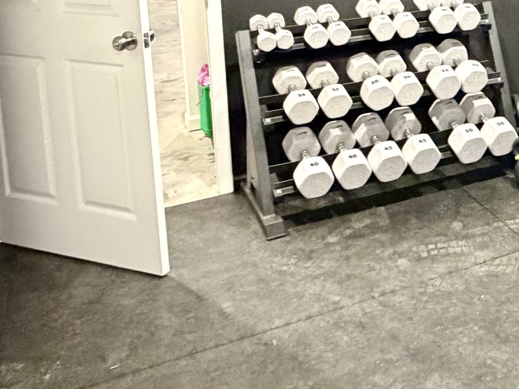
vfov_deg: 26.7
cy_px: -43
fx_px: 750
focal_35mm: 50
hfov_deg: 34.6
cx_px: 521
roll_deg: +1.2
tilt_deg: -7.3
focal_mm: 2.22
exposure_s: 1/40
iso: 1250
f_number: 2.2
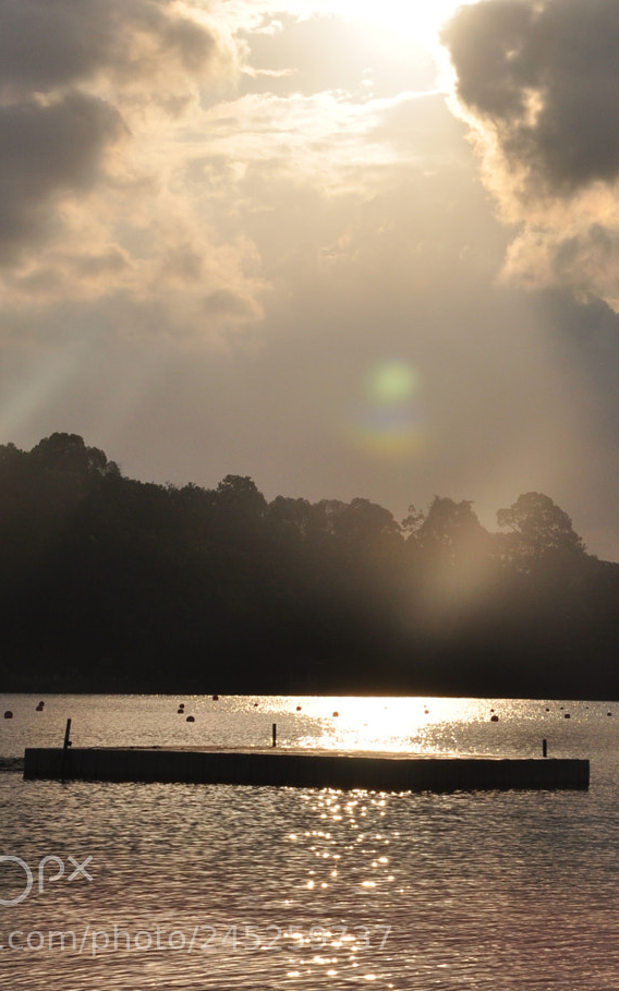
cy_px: 152
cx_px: 402
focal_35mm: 121
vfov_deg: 17.1
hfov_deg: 10.8
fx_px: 3264
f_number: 13
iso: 200
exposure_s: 1/1250
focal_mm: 45
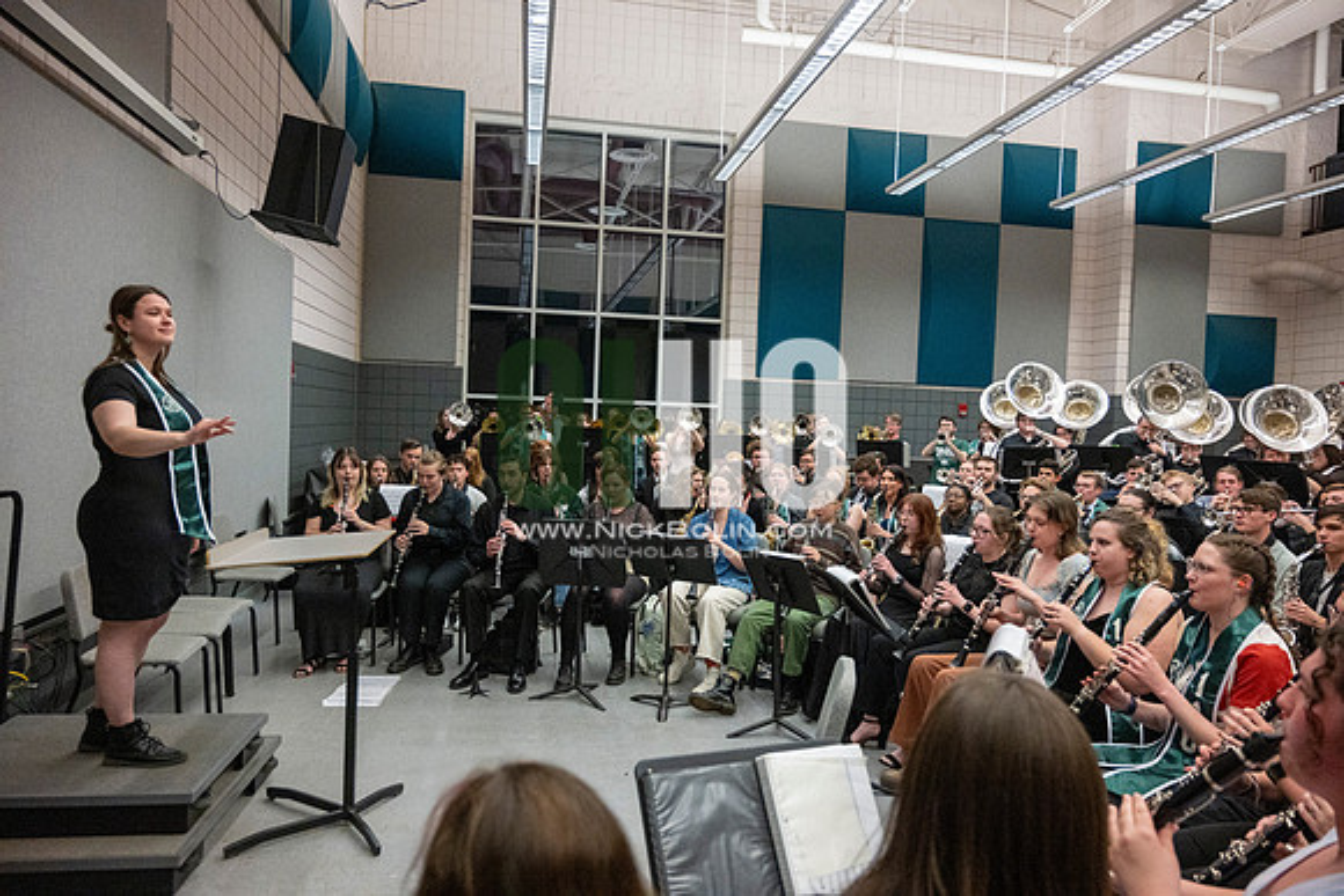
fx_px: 896
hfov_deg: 73.7
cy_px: 448
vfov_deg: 53.2
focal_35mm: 24
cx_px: 672
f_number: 4
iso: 10000
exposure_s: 1/500
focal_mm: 24
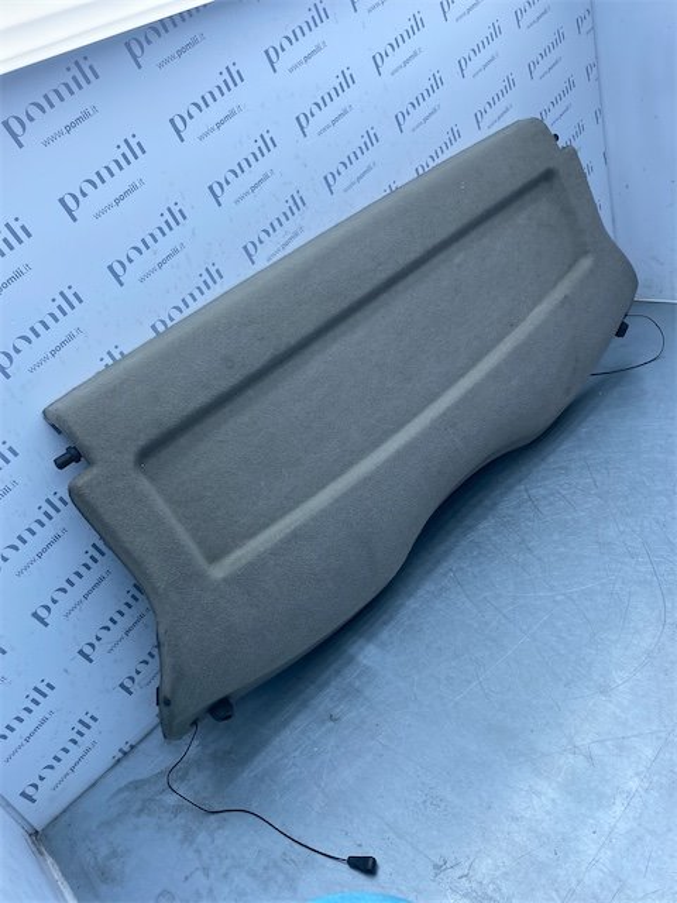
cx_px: 338
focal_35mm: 26
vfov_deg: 67.3
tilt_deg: -30.1
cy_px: 452
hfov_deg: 53.1
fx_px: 678
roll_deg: +18.5
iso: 32
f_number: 1.8
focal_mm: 4.25
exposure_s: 1/1007
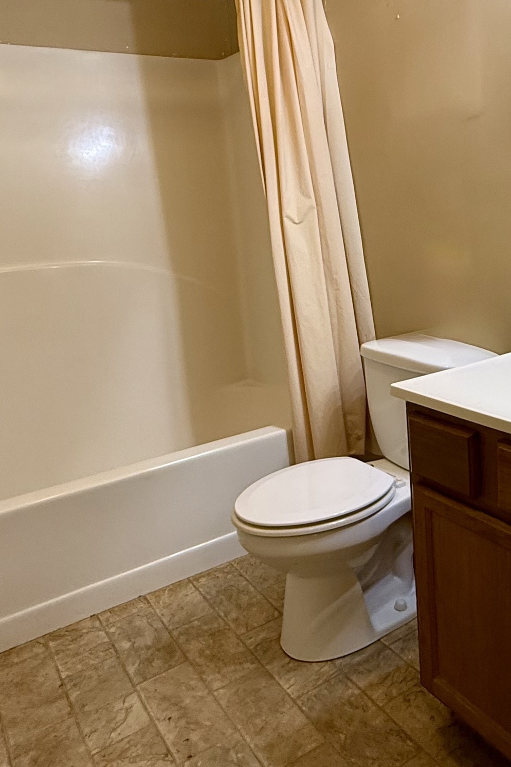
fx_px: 639
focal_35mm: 30
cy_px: 311
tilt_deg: -8.8
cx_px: 330
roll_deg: +4.1
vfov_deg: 61.5
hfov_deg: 43.2
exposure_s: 1/60
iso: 200
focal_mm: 2.22
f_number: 2.2
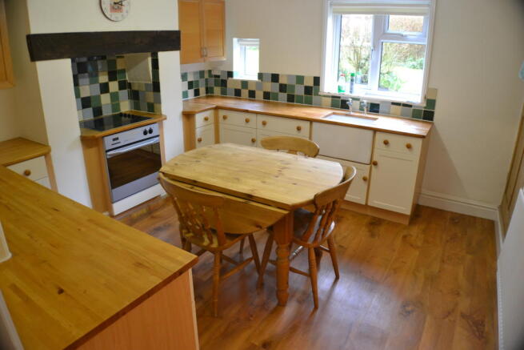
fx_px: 437
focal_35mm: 30
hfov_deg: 61.9
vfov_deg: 43.6
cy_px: 175
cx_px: 262
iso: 400
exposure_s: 1/20
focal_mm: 20
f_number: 3.8
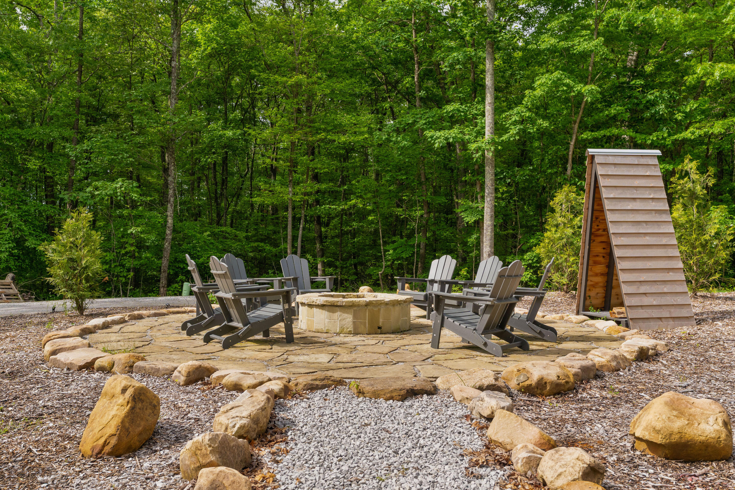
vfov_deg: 43.6
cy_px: 245
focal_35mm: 30
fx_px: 612
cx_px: 368
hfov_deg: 61.9
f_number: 7.1
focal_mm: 30
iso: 320
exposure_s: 1/500
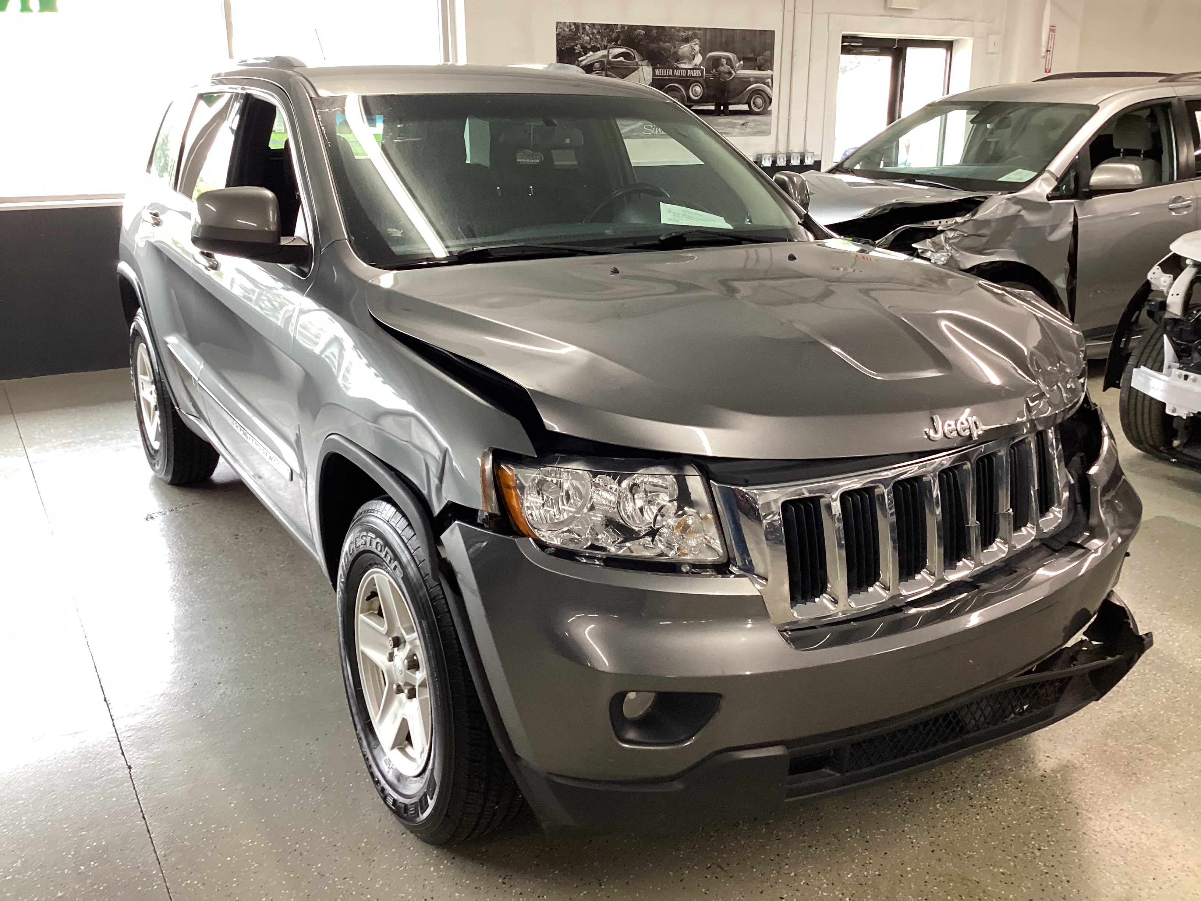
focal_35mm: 31
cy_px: 450
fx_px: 1076
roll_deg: -0.3
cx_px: 600
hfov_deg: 58.4
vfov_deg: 45.4
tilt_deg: -19.8
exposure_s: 1/50
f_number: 2.4
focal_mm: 3.3
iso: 125
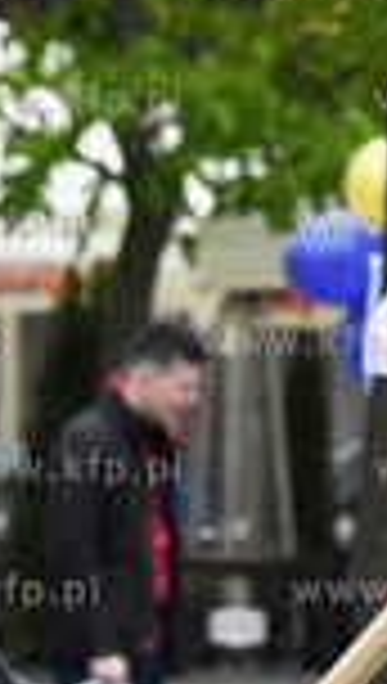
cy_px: 529
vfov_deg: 2.6
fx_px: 15002
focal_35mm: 826
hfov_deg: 1.5
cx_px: -207
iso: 3200
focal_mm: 200
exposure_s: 1/1250
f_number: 18
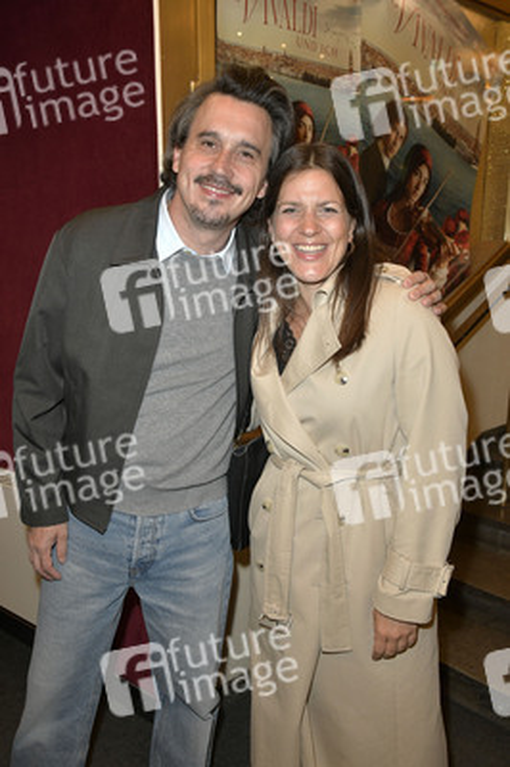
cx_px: 255
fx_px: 617
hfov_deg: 44.9
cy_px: 384
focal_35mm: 29
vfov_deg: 63.7
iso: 2500
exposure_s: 1/160
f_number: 5.6
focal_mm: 29
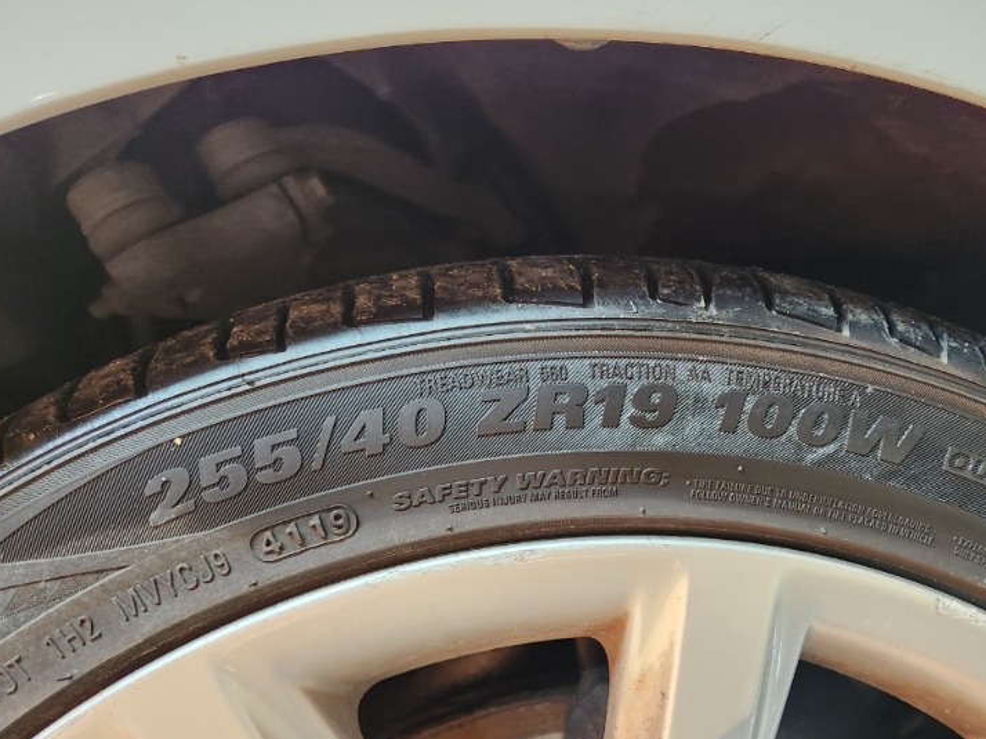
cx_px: 671
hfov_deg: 54.1
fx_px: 940
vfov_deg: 42.5
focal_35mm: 33
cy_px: 472
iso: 320
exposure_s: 1/120
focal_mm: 5.4
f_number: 1.8
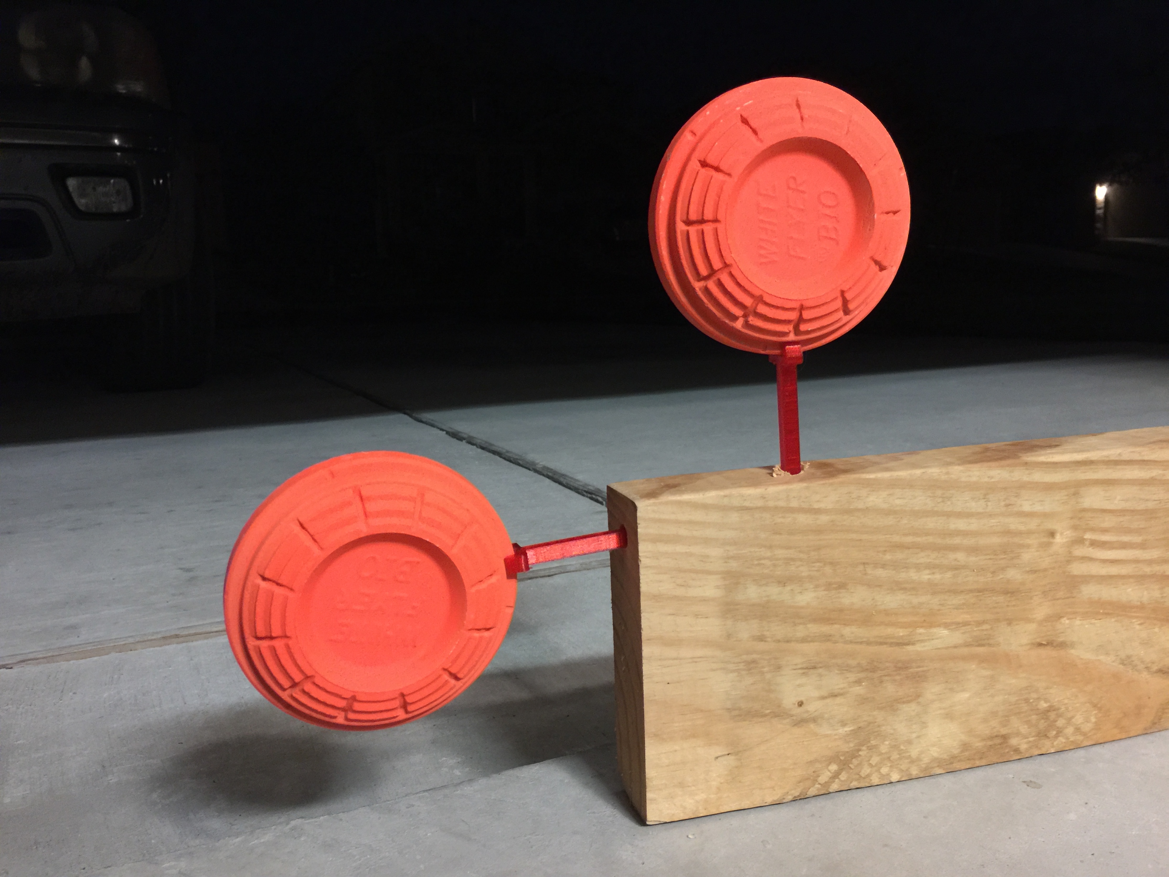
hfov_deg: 61.7
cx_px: 584
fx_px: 979
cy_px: 438
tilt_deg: -8.7
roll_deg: +1.2
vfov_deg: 48.2
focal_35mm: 29
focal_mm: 4.15
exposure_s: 1/4
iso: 100
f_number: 2.2
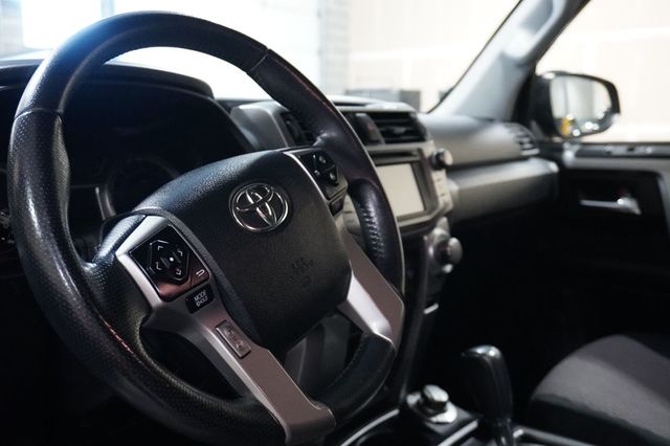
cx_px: 335
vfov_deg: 36.8
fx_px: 670
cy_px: 223
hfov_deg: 53.2
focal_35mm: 36
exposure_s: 1/40
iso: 6400
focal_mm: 24
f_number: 4.5
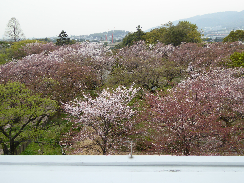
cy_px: 92
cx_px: 122
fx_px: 324
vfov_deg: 31.5
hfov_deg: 41.2
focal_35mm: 46
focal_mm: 7.8
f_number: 3.9
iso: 100
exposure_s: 1/250
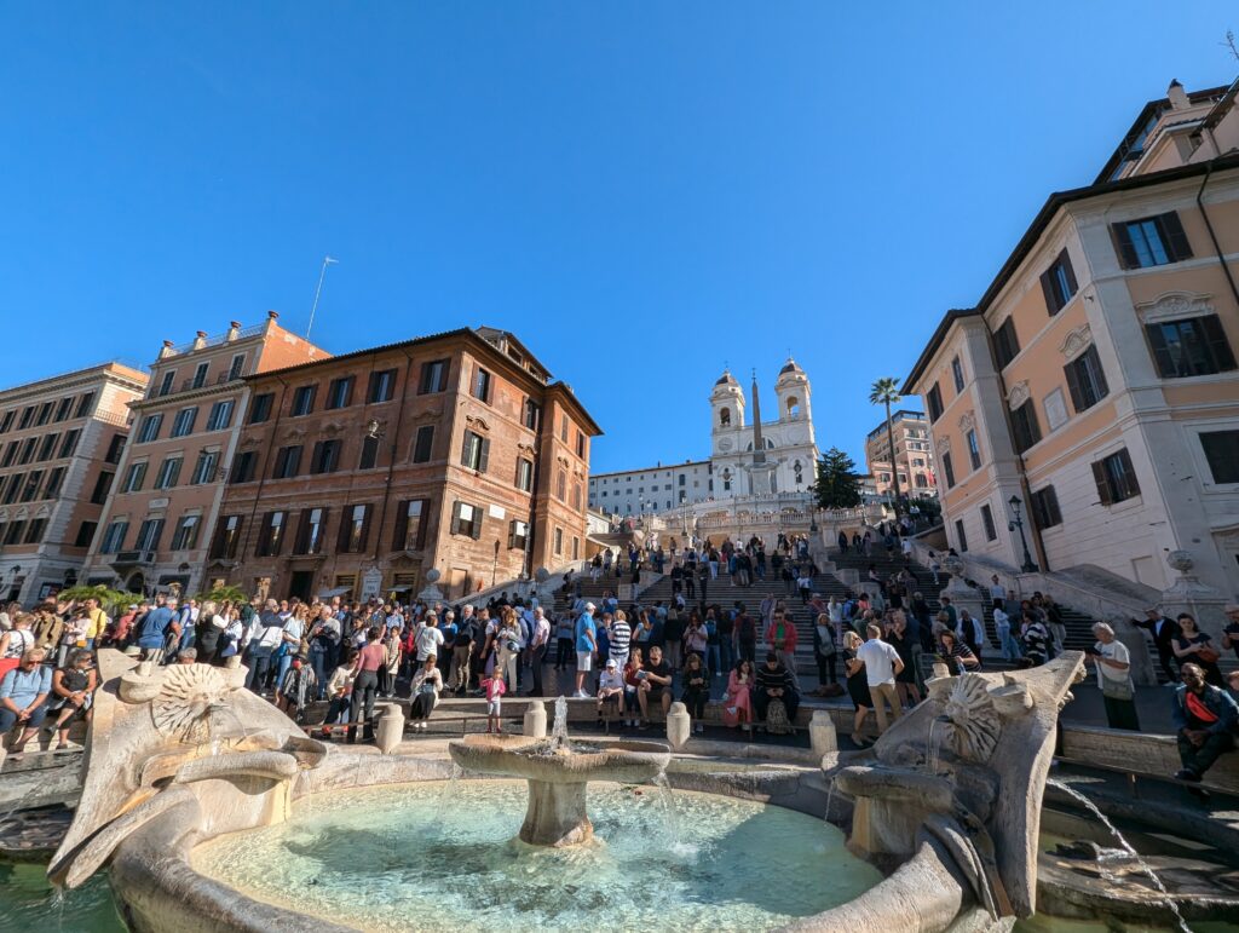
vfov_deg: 90.1
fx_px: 466
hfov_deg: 106.1
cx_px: 620
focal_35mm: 13
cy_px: 466
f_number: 2.2
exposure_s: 1/1616
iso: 48
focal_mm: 1.95
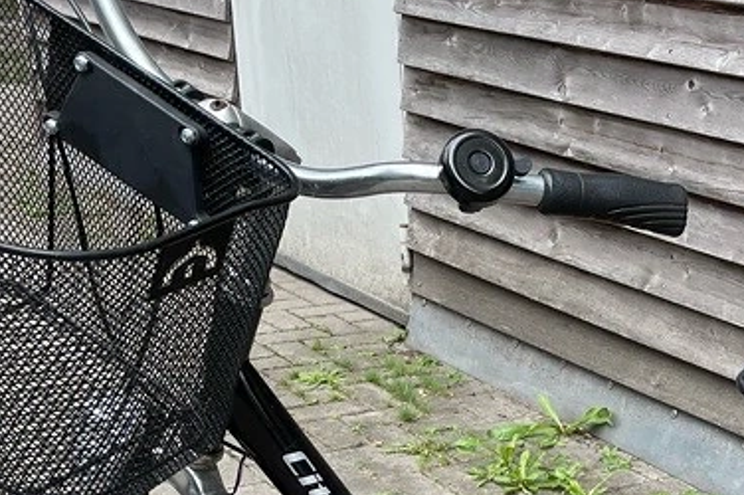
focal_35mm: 72
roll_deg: -1.8
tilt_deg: -26.4
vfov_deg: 17.8
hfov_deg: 27.1
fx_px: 1487
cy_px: 618
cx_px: 669
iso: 32
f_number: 1.6
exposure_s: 1/600
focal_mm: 4.2
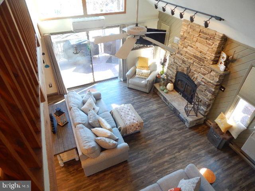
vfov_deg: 61.1
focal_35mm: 22
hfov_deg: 76.4
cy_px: 96
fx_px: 162
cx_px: 128
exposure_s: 1/30
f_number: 3
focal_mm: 4
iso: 280
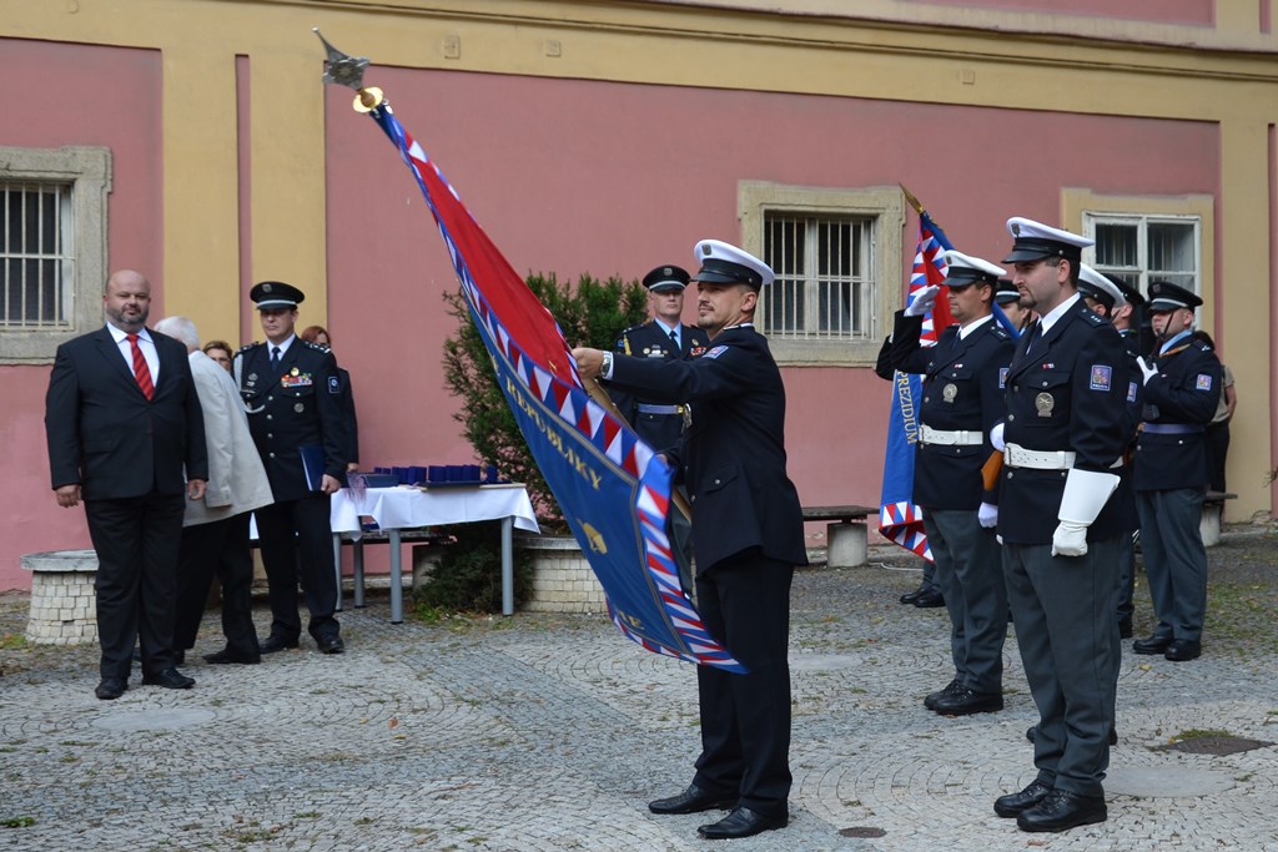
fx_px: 1598
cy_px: 426
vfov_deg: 29.9
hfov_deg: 43.6
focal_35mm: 45
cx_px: 639
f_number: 7.1
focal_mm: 30
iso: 200
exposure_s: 1/200
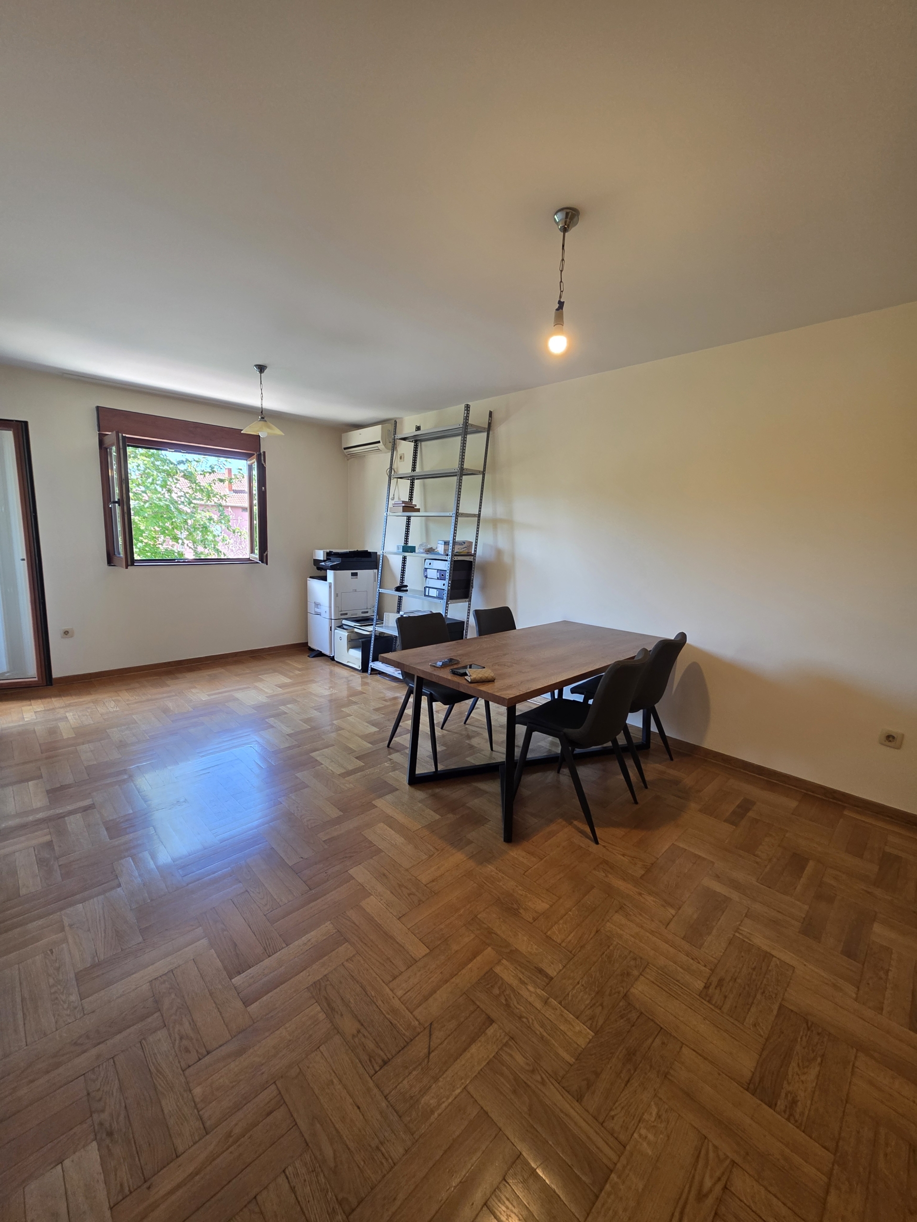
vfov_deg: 106.2
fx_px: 459
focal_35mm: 13
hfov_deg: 89.9
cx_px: 458
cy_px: 611
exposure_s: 1/100
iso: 160
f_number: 1.9
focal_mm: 2.2
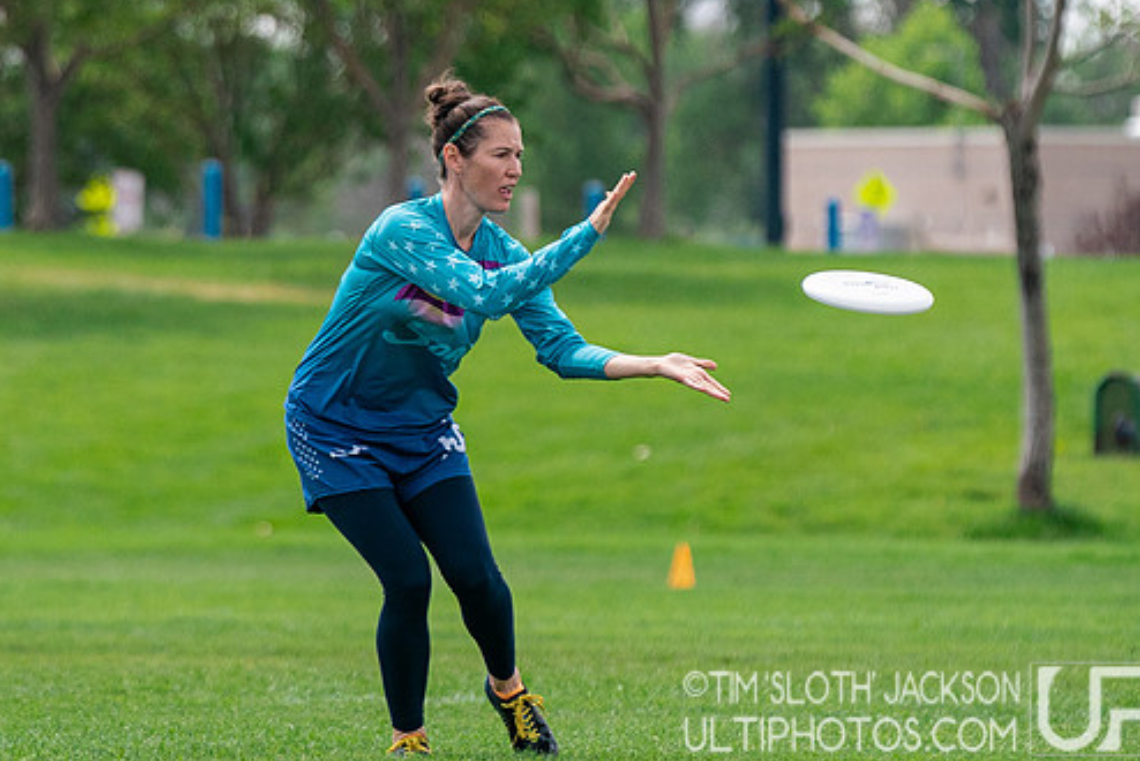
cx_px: 445
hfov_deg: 4.1
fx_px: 15969
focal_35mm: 504
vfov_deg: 2.7
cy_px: 415
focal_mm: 200
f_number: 4
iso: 640
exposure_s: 1/5000
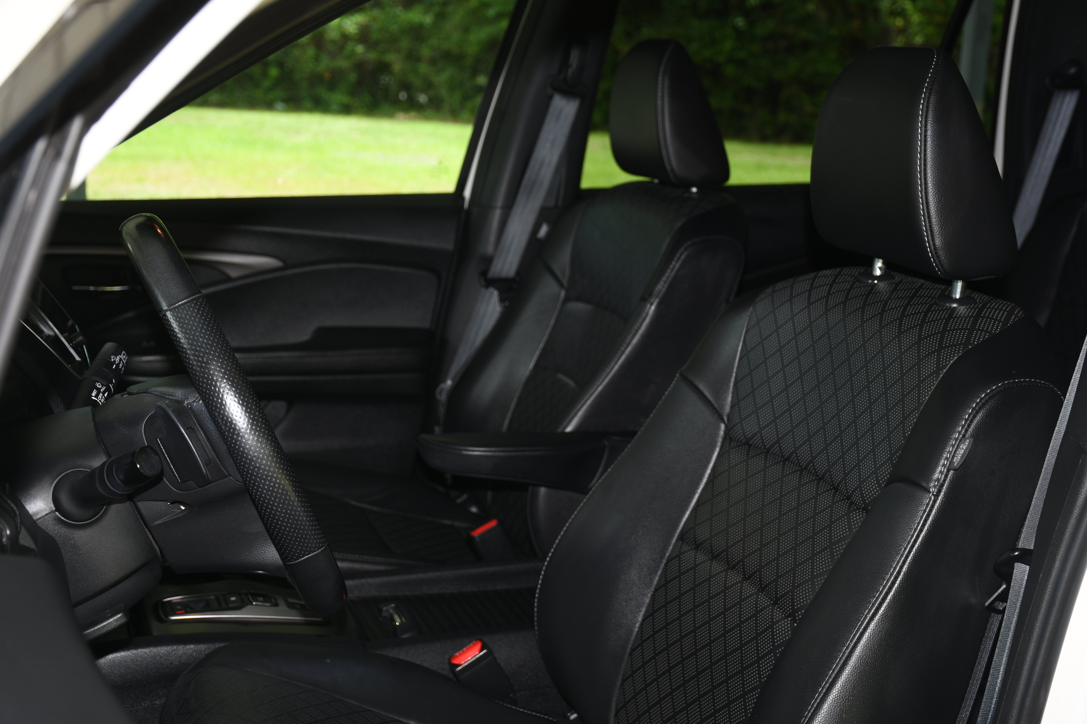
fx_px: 1540
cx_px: 544
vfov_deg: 26.5
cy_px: 362
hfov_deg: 38.9
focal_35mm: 51
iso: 100
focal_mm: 34
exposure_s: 1/60
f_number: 4.2
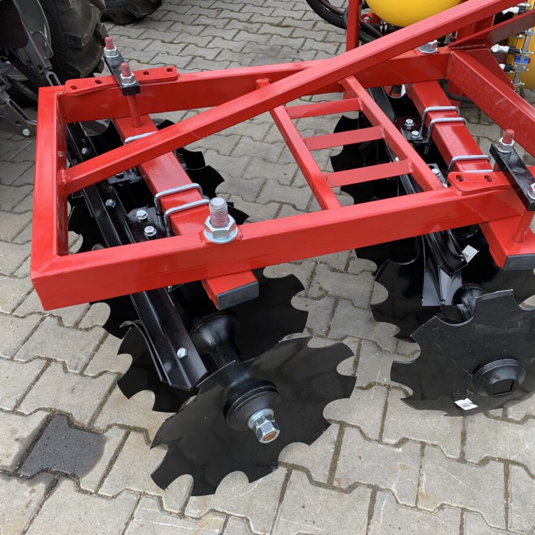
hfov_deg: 52.2
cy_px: 268
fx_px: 542
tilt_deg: -42.6
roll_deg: -3.4
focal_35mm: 31
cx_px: 320
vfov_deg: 52.5
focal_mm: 4.25
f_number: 1.8
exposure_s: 1/291
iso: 25
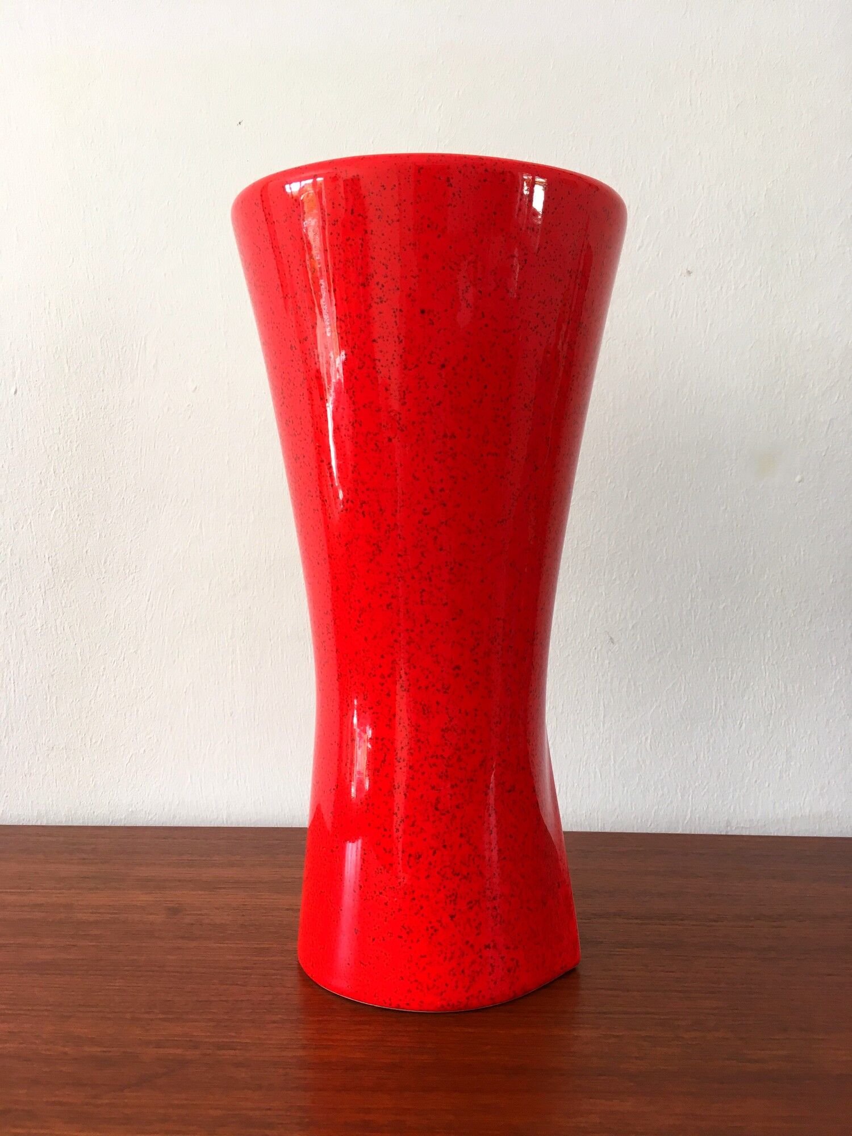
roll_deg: +1.1
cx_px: 426
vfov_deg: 61.7
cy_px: 568
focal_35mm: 29
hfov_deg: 48.2
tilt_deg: -2.7
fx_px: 952
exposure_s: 1/33
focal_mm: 4.15
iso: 32
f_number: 2.2
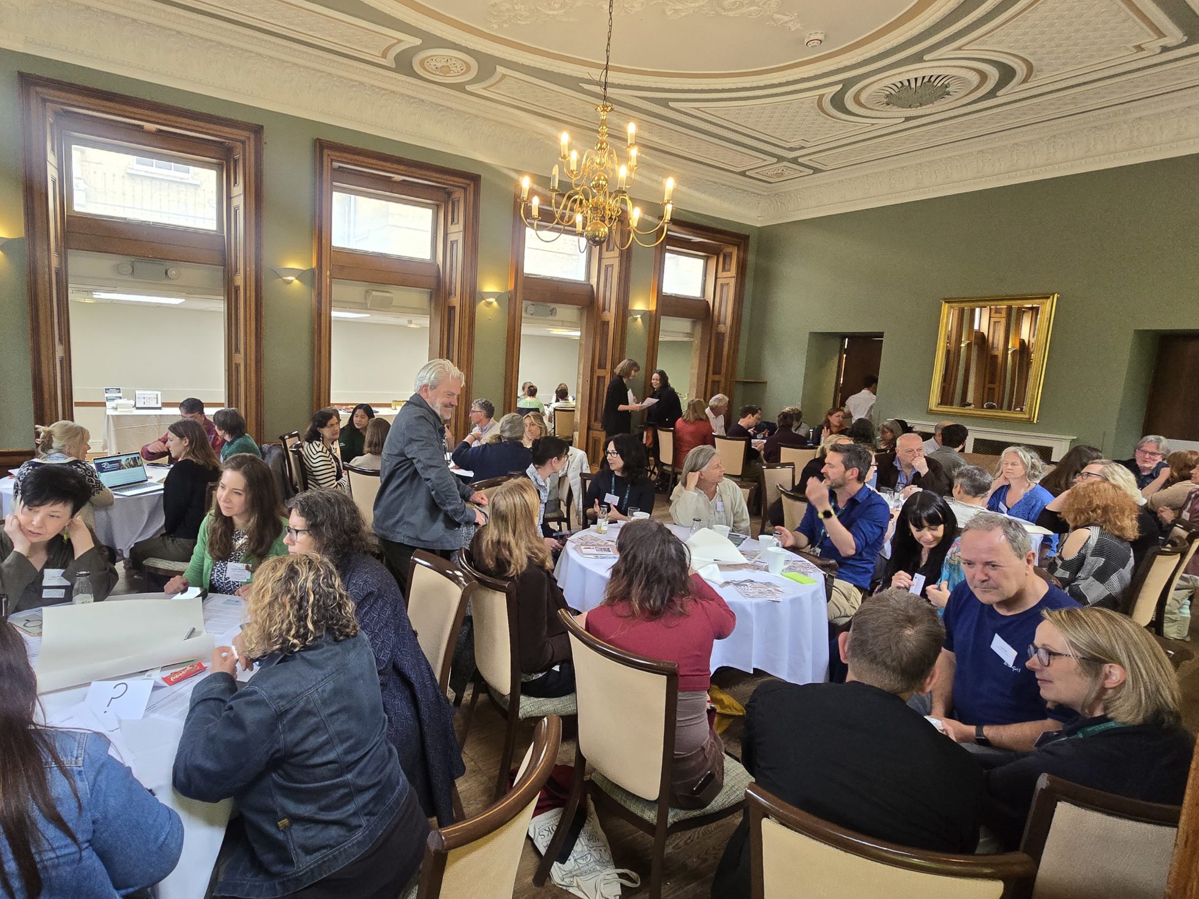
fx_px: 589
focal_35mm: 17
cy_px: 442
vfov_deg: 74.7
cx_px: 490
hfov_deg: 90.1
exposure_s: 1/50
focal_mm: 2.2
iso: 250
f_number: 2.2
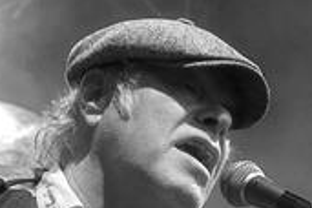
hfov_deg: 6.3
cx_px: 148
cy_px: 359
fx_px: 2842
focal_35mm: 328
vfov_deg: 4.2
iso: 640
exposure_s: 1/400
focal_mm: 52
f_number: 4.5
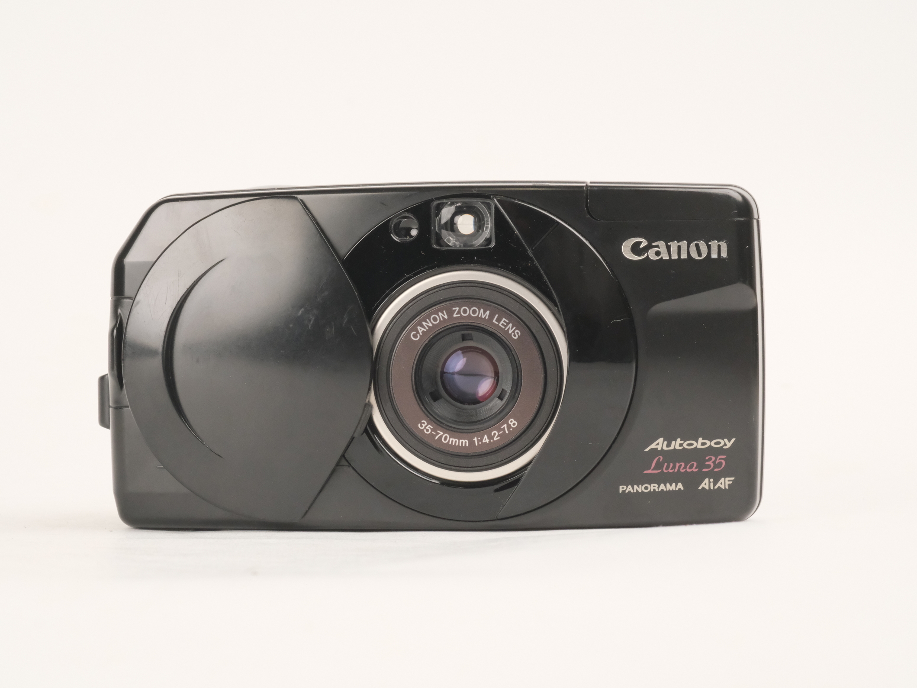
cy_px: 346
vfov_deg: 15.1
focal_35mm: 98
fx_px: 2596
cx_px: 447
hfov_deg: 20.0
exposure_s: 1/60
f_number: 14
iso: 3200
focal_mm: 60
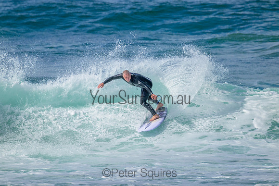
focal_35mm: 800
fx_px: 6201
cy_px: 93
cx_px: 140
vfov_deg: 1.7
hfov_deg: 2.6
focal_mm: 800
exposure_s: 1/1600
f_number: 11
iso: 1400
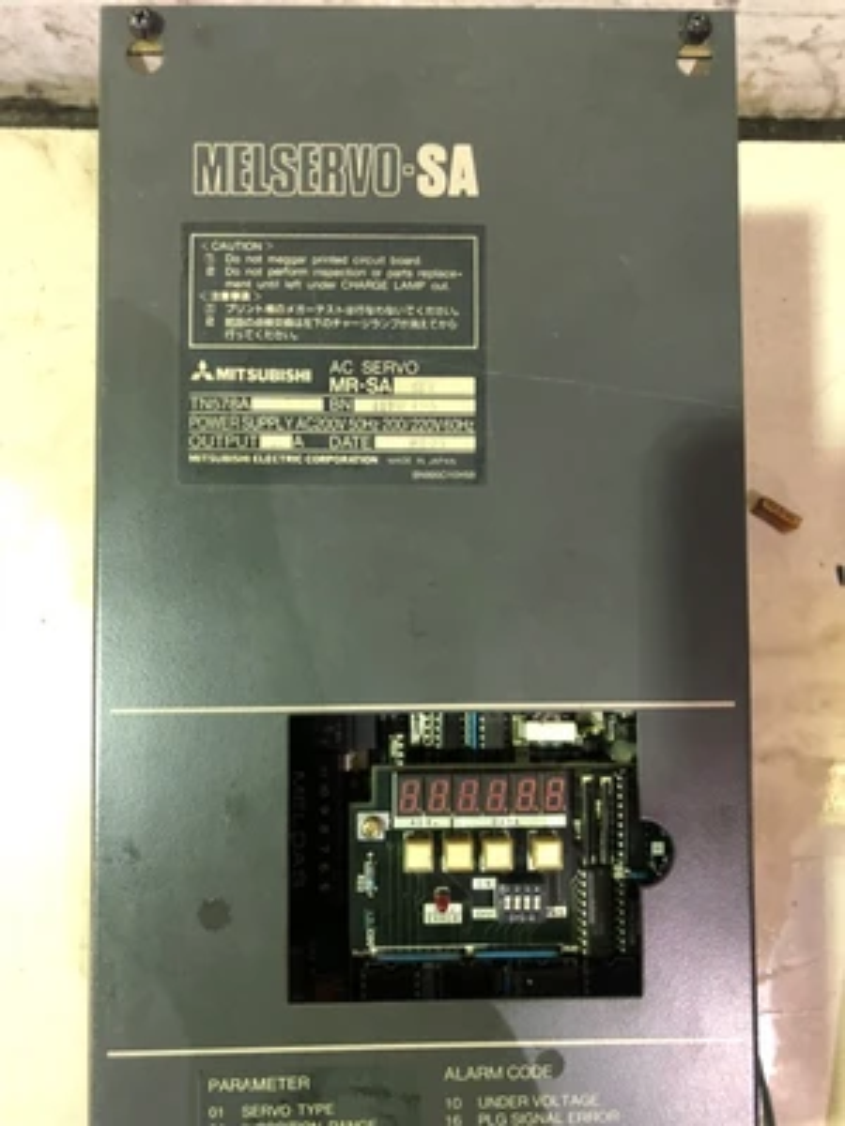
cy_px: 563
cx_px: 422
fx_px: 911
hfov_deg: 49.7
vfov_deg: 63.4
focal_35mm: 28
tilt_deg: -82.7
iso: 100
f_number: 1.8
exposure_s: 1/9
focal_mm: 4
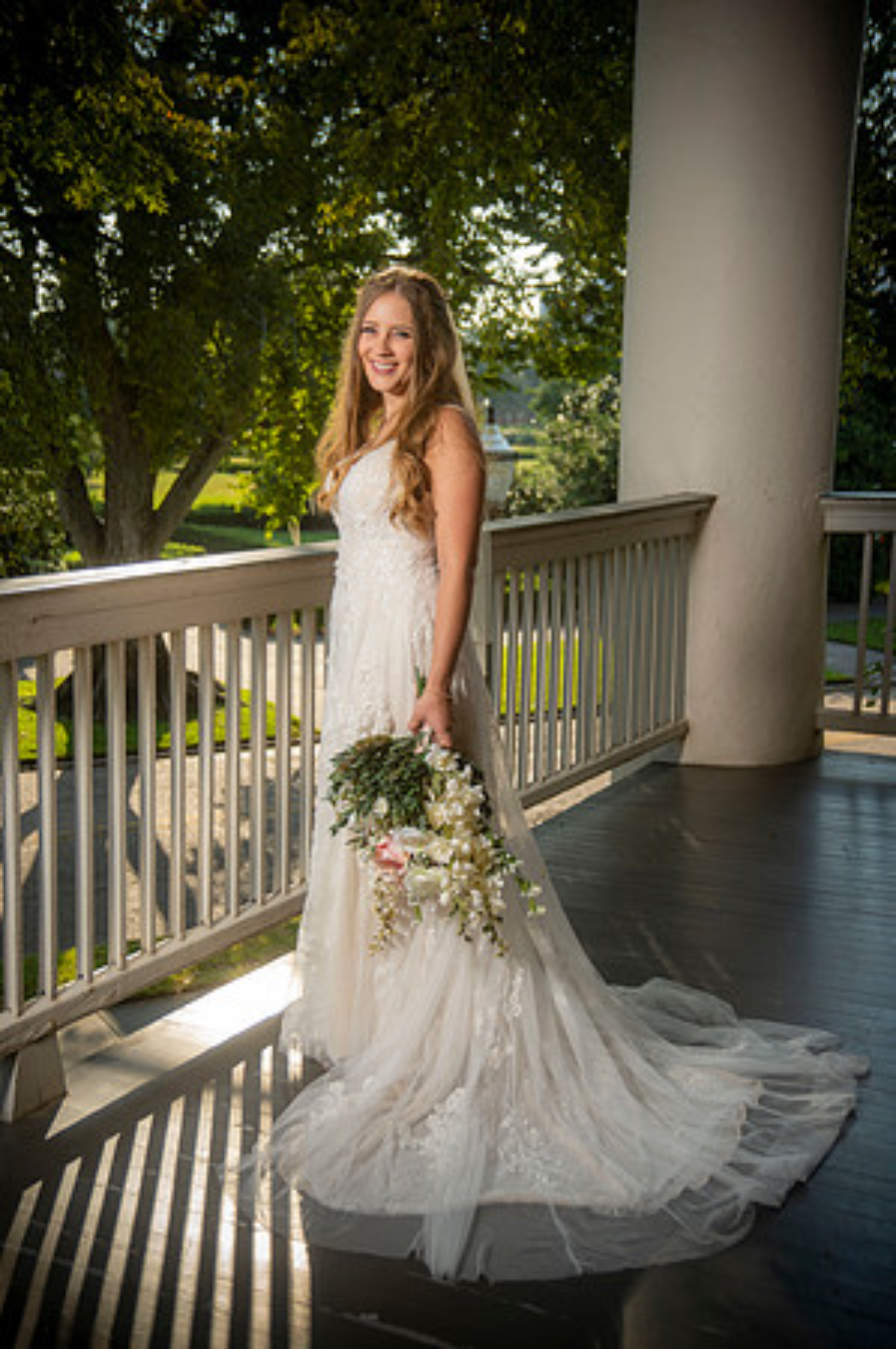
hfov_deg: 29.8
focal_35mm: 45
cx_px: 448
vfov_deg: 43.6
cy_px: 674
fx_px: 1684
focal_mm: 45
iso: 100
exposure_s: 1/250
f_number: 5.6
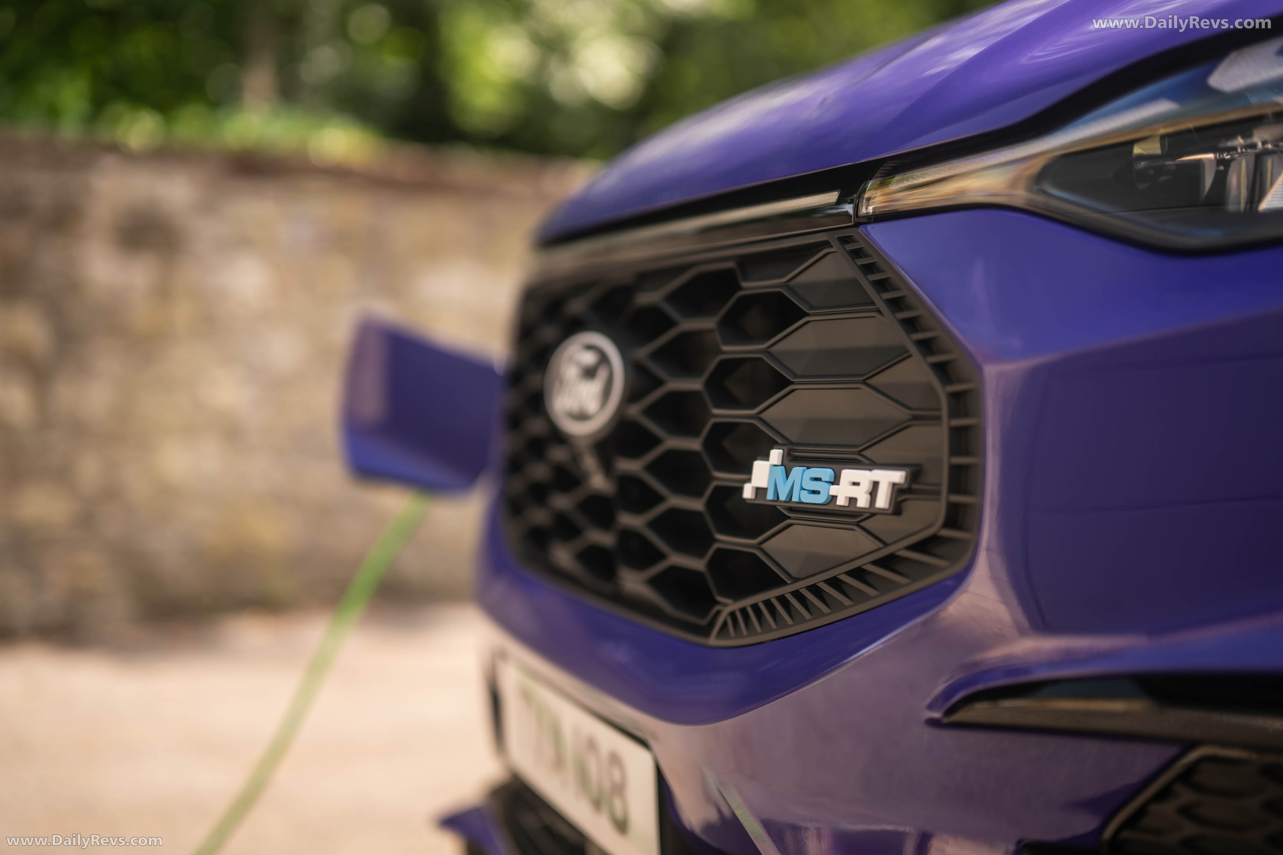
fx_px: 1782
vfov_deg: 27.0
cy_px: 428
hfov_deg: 39.6
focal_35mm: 50
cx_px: 642
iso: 40
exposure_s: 1/500
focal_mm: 50
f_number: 1.2
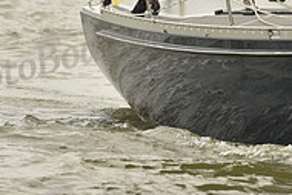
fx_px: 5447
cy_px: -39
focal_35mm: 671
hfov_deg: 3.1
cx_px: 237
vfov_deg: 2.1
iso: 400
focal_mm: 220
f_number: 6.3
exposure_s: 1/800
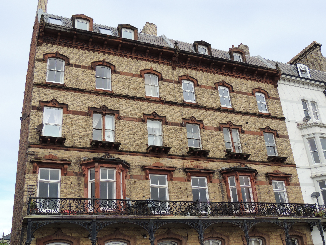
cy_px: 122
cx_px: 163
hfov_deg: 46.8
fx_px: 377
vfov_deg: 36.0
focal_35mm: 40
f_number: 3.3
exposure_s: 1/500
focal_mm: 7.1
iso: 100
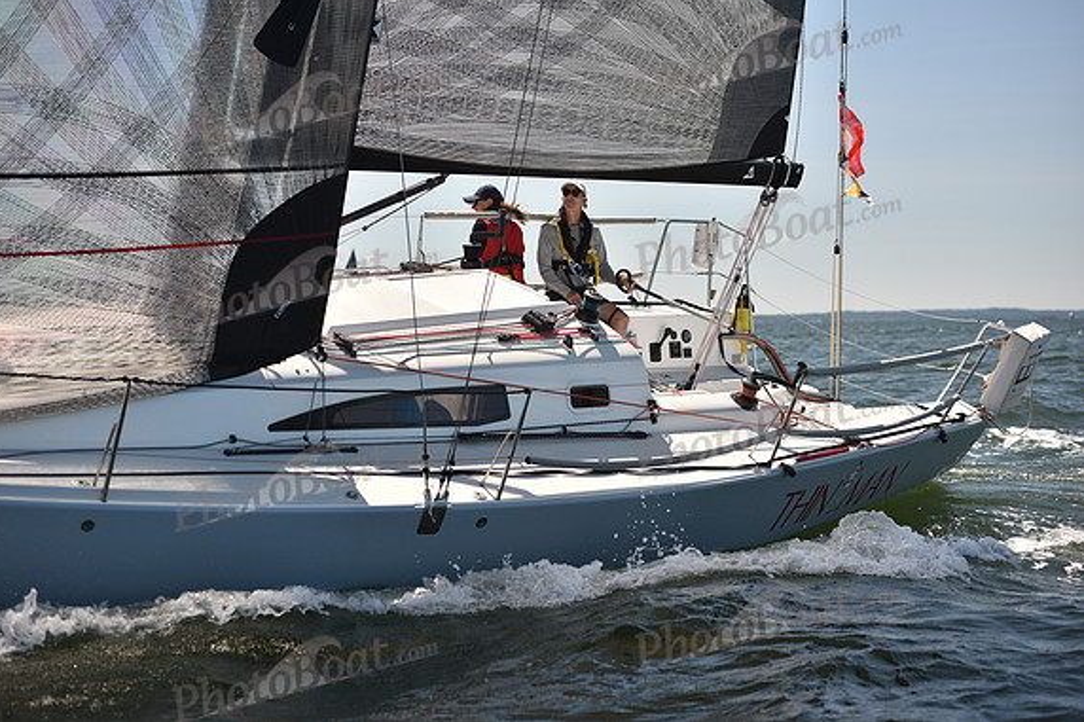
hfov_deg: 28.5
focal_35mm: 71
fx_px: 2137
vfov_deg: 19.2
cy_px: 357
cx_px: 538
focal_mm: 70
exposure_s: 1/1250
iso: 250
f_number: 3.2
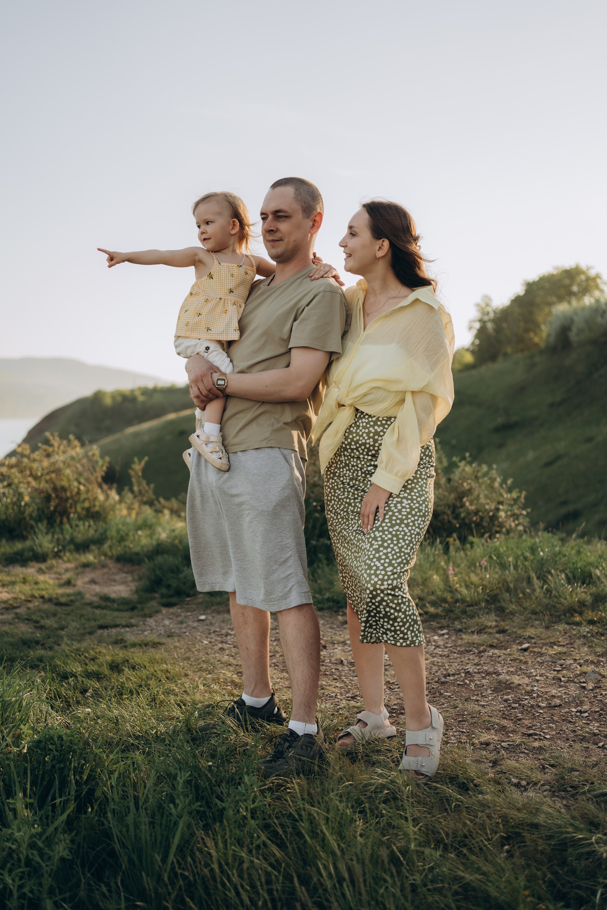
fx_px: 885
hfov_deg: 37.9
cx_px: 304
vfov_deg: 54.4
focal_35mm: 35
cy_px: 455
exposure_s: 1/800
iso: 100
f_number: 2.2
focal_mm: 35
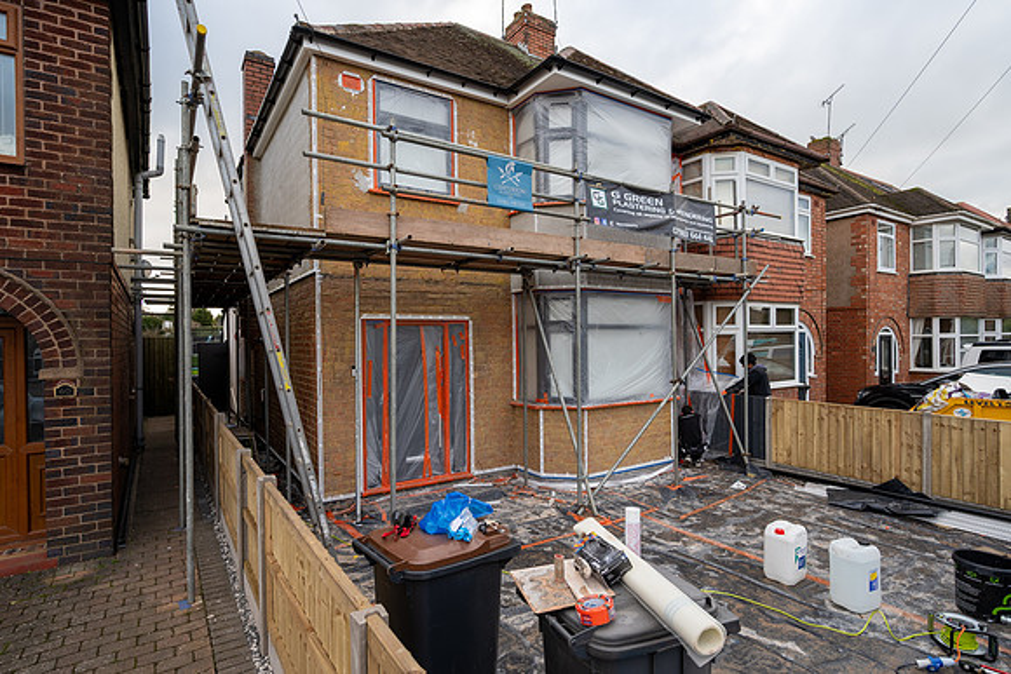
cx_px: 506
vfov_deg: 67.4
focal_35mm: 18
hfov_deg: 90.0
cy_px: 337
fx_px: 506
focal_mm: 18
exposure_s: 1/60
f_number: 5.6
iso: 100
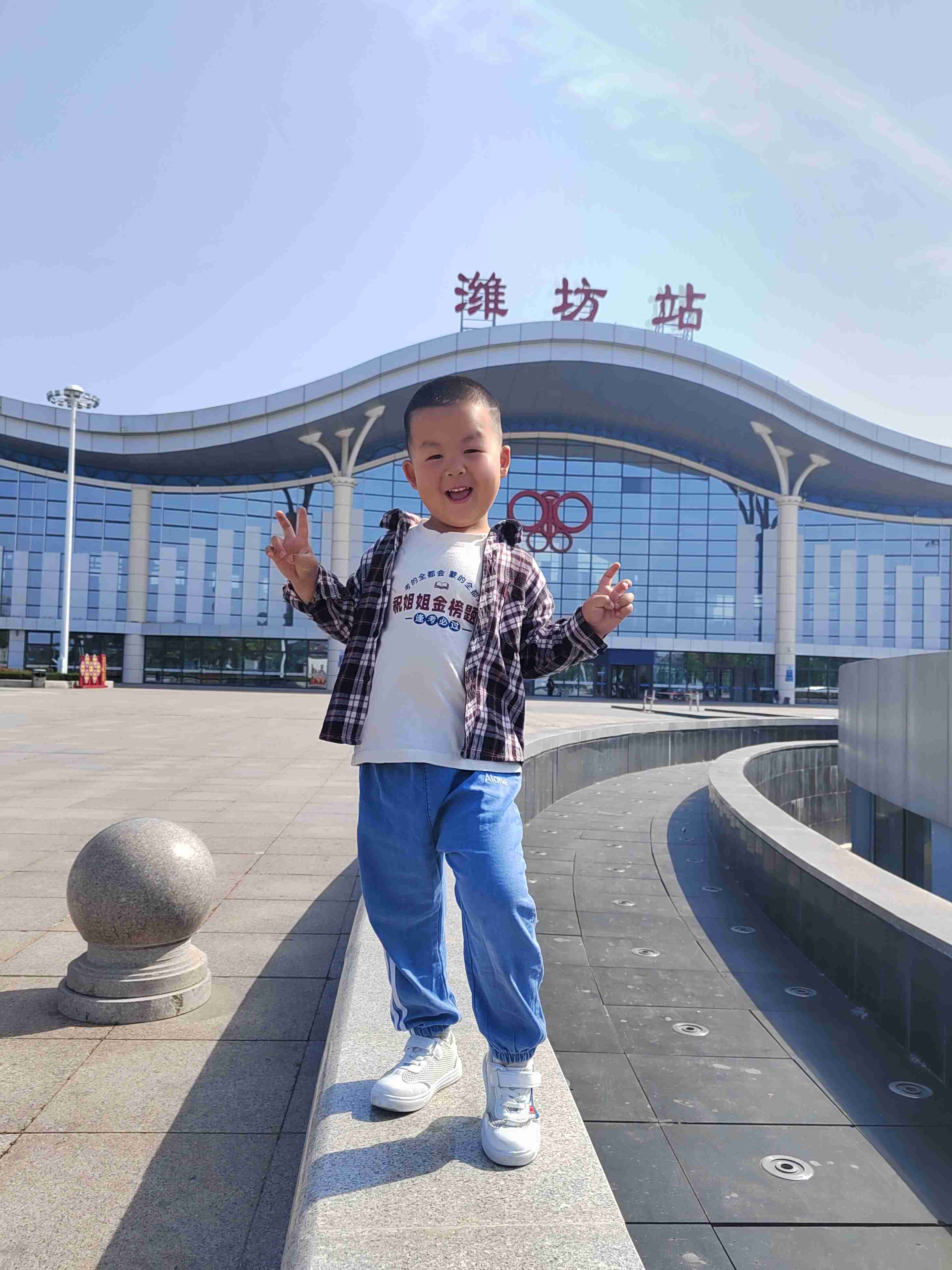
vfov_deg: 73.9
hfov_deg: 58.9
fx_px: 843
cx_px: 476
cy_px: 635
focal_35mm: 23
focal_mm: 5.52
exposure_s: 1/556
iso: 100
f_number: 1.9
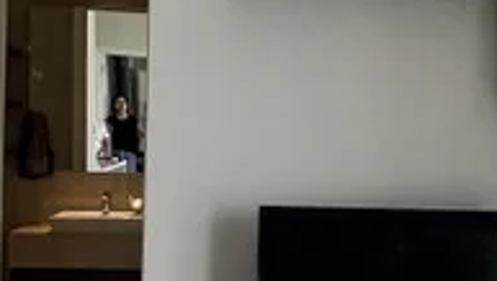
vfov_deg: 13.8
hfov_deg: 23.9
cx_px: 363
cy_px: 155
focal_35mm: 88
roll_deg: -1.5
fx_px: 1161
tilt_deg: -1.9
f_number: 1.8
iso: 100
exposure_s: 1/99
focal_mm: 1.57
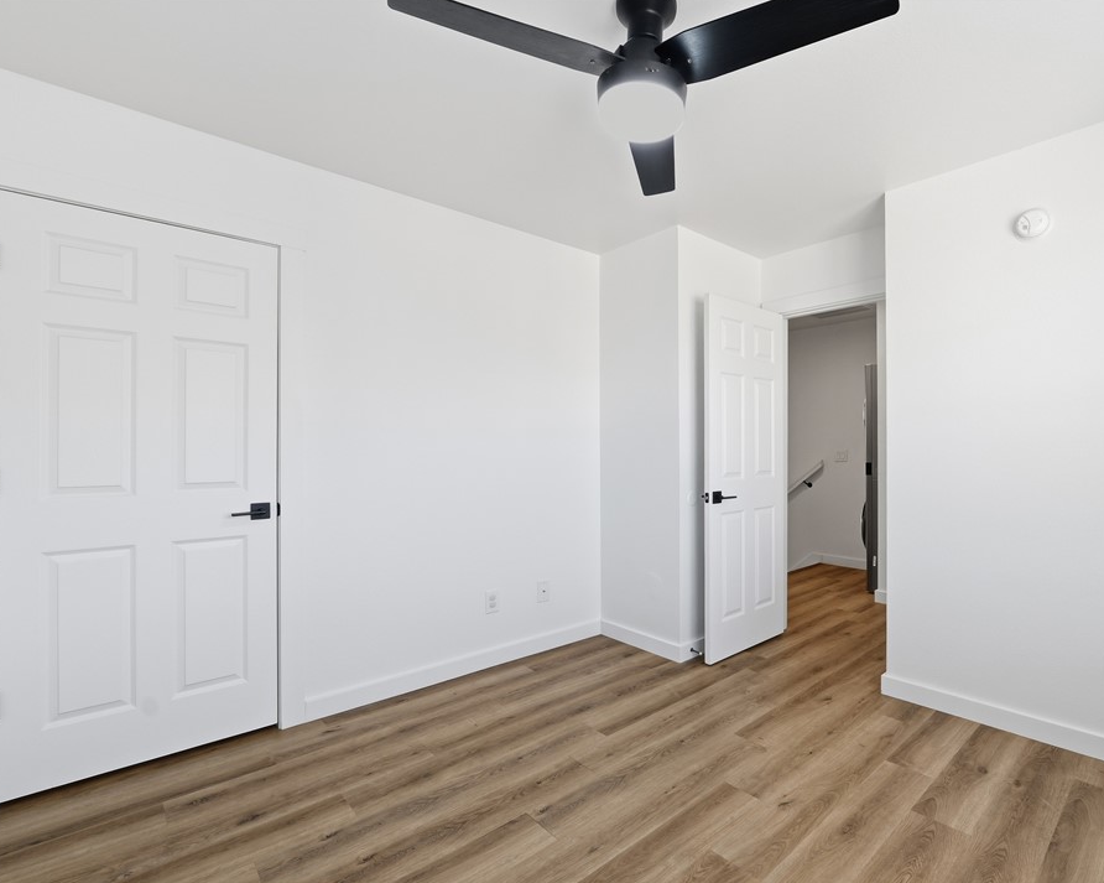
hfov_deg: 92.5
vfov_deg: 80.3
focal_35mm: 16
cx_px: 634
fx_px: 523
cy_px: 441
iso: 400
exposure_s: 1/40
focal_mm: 14
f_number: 10
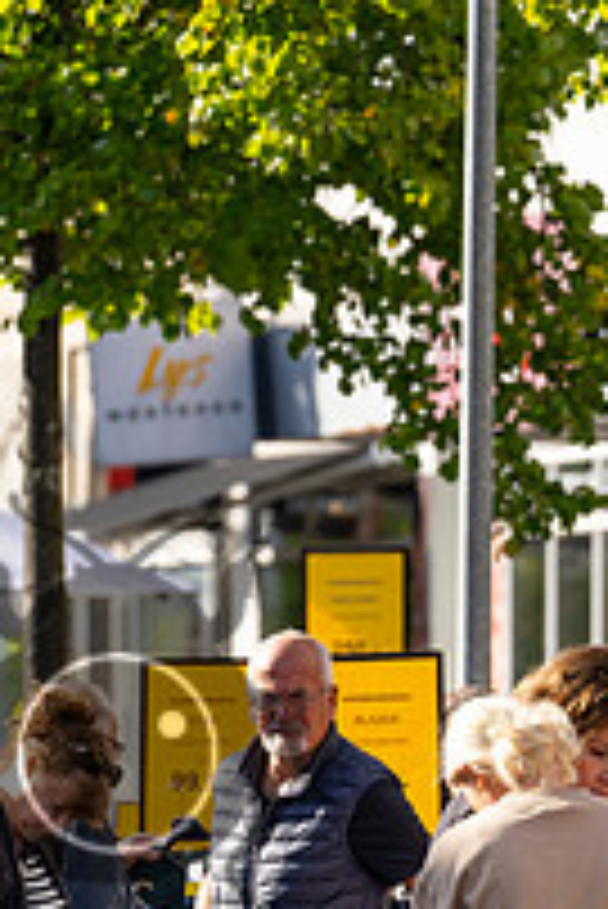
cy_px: 862
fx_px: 14515
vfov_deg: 3.6
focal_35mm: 574
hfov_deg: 2.4
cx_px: 81
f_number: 4
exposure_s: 1/800
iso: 200
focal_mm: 200
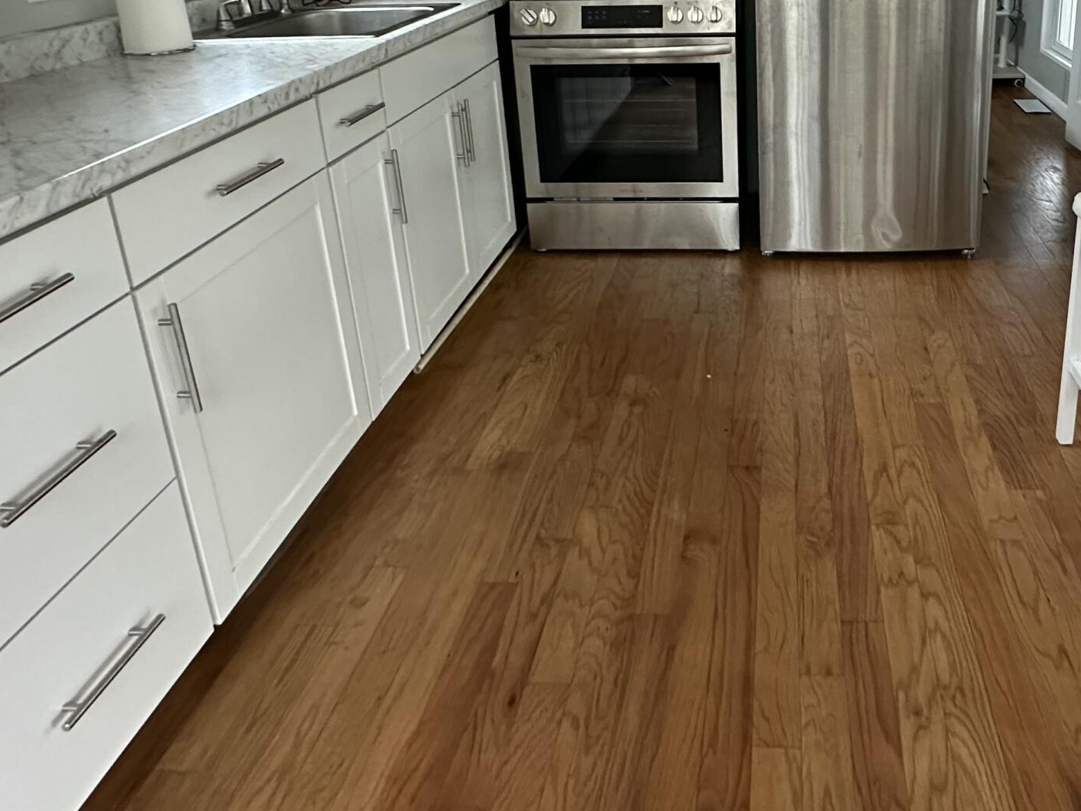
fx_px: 937
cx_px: 735
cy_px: 170
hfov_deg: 58.4
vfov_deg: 44.7
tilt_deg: -17.5
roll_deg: +1.2
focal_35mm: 30
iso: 500
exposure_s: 1/60
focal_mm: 2.22
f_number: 2.2
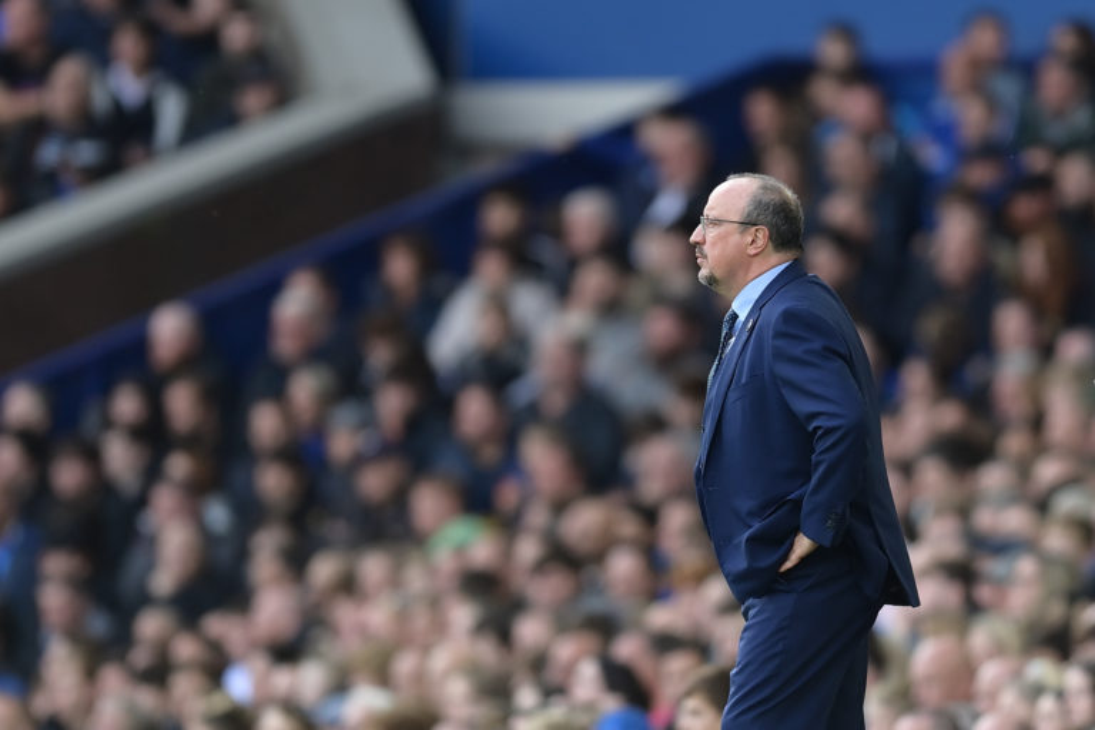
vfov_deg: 3.4
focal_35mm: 400
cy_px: 365
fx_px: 12166
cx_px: 548
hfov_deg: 5.2
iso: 640
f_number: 2.8
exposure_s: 1/1600
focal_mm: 400
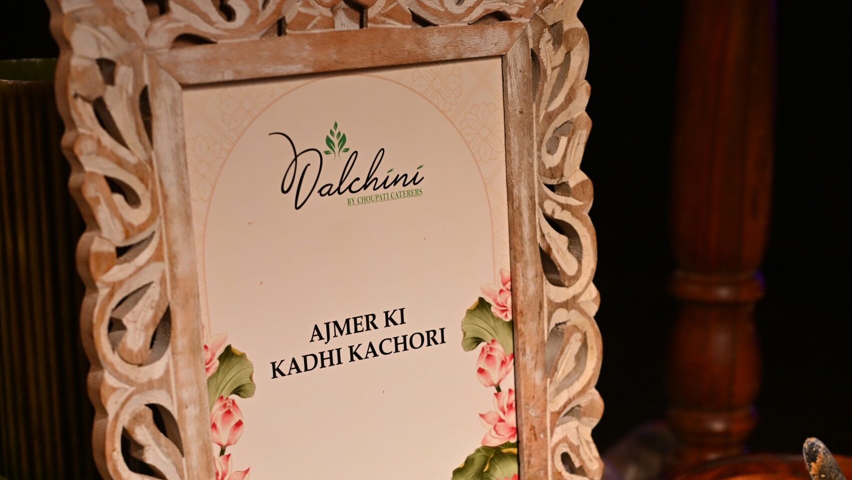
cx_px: 428
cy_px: 404
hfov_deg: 26.8
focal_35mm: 79
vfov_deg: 15.2
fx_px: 1785
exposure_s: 1/125
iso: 250
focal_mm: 50
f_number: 3.5
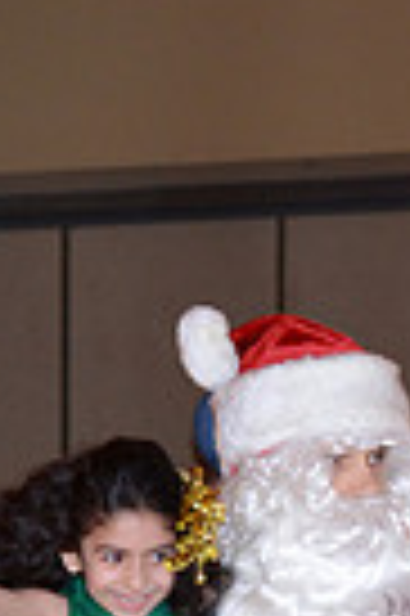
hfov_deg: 4.6
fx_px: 5086
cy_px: 1025
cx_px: 340
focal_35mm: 297
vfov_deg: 6.8
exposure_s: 1/200
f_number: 5
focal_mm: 70
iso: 1600
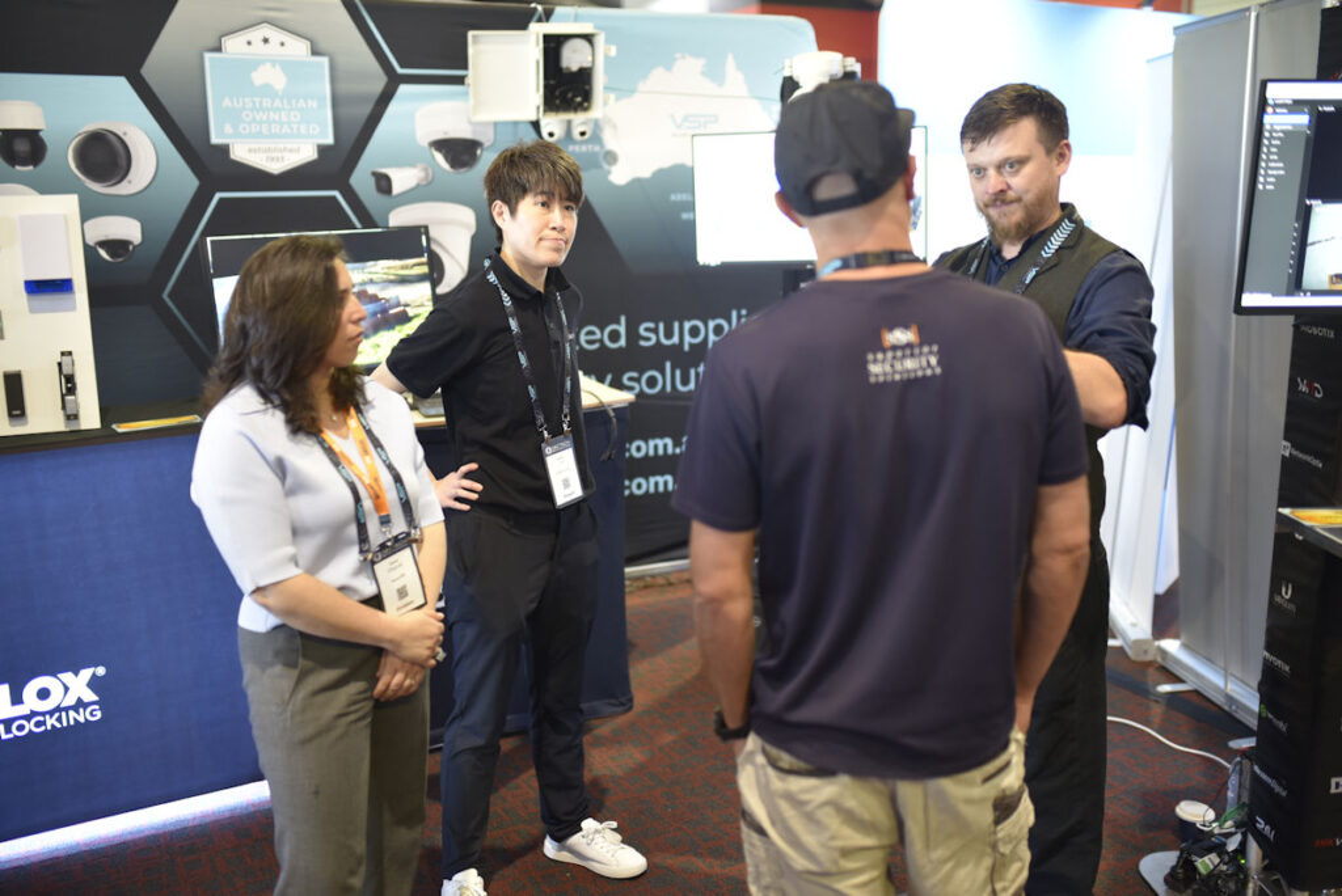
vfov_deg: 37.9
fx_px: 1305
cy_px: 448
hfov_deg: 54.4
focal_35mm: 35
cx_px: 671
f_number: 1.6
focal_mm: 35
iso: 800
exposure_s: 1/60
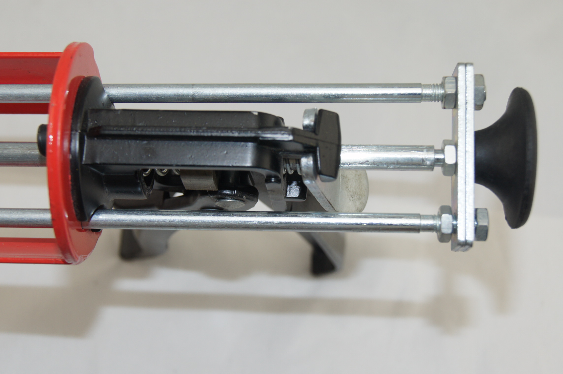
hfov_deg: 29.9
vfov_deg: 20.1
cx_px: 282
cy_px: 187
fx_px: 1054
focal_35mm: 68
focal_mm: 45
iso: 200
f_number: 8
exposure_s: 1/160
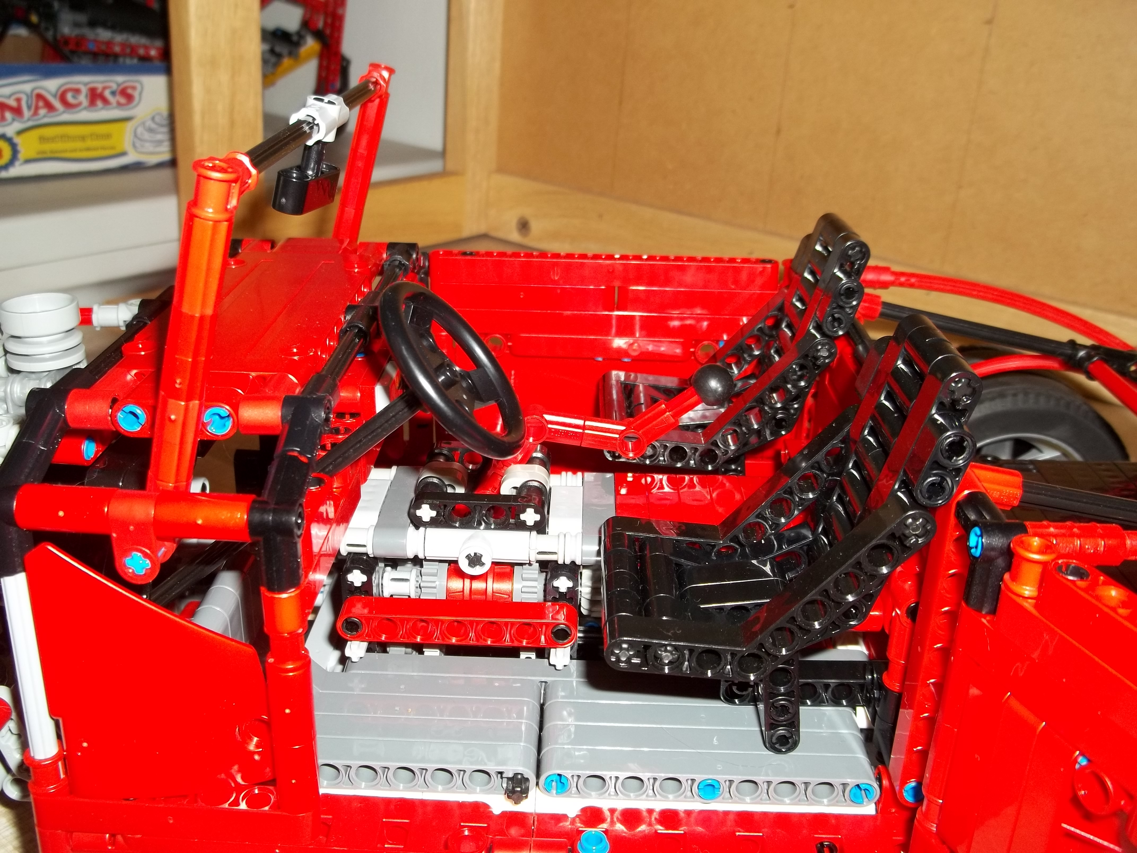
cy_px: 426
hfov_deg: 55.4
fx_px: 1084
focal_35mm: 33
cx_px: 568
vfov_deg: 42.9
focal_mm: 5.9
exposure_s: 1/30
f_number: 3.3
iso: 64
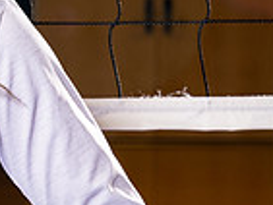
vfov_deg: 4.8
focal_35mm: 313
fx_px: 2471
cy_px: 98
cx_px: -175
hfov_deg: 6.2
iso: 250
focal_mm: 63
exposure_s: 1/125
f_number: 5.6
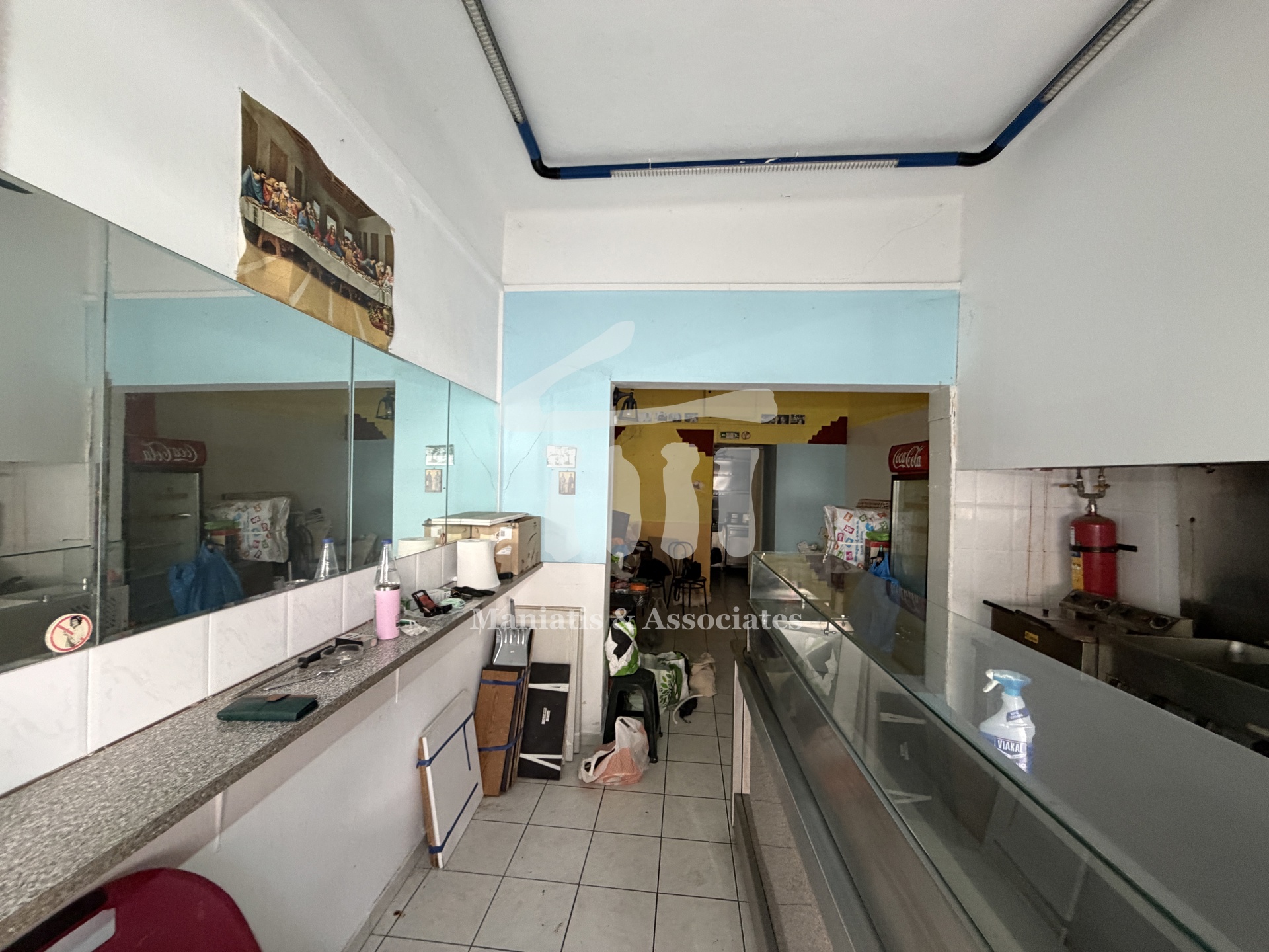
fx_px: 513
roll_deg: -0.3
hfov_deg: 102.1
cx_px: 634
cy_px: 476
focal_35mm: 14
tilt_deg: -1.6
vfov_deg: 85.7
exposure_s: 1/60
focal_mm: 2.22
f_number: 2.2
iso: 400
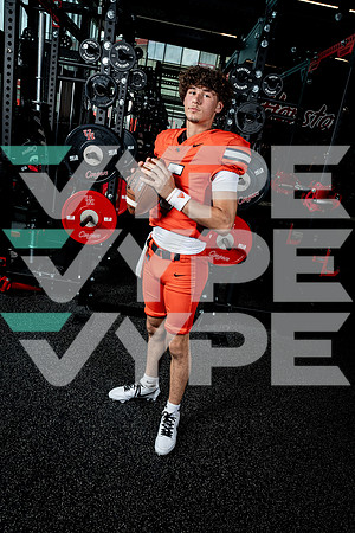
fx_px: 414
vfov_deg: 65.5
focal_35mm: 28
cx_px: 178
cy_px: 266
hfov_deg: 46.4
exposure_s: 1/250
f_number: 9
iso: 640
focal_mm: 28
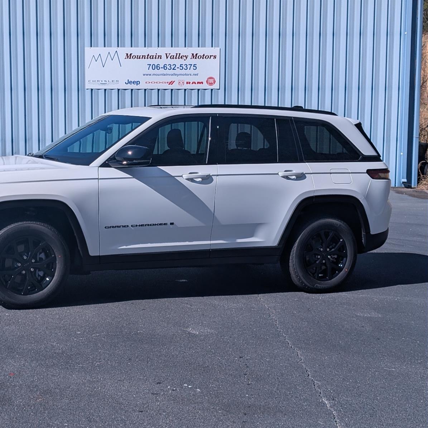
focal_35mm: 58
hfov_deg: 29.4
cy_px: 214
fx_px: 811
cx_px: 143
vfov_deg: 29.6
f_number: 1.68
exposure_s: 1/2500
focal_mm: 6.9
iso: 20
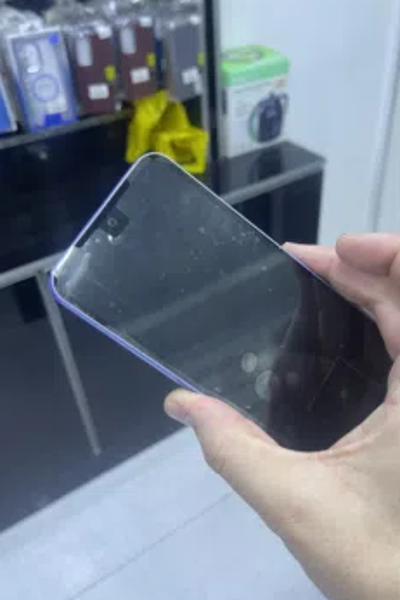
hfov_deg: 43.5
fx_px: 500
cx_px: 229
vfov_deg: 61.9
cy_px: 294
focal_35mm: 30
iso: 80
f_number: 1.6
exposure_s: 1/100
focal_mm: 5.1
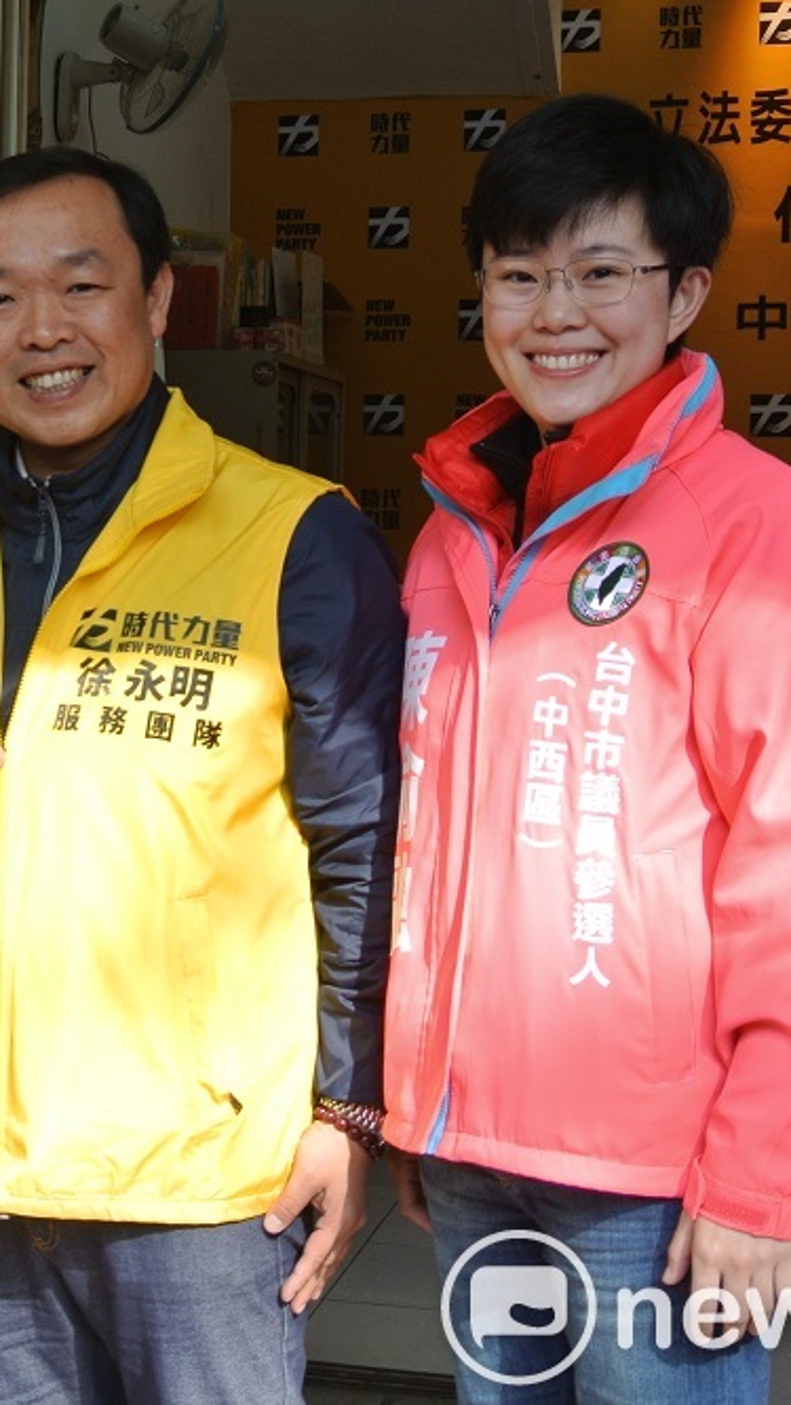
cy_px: 701
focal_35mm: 74
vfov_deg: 28.6
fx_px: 2757
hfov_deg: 16.0
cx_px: 2
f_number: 4.5
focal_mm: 17.5
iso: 100
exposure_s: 1/125
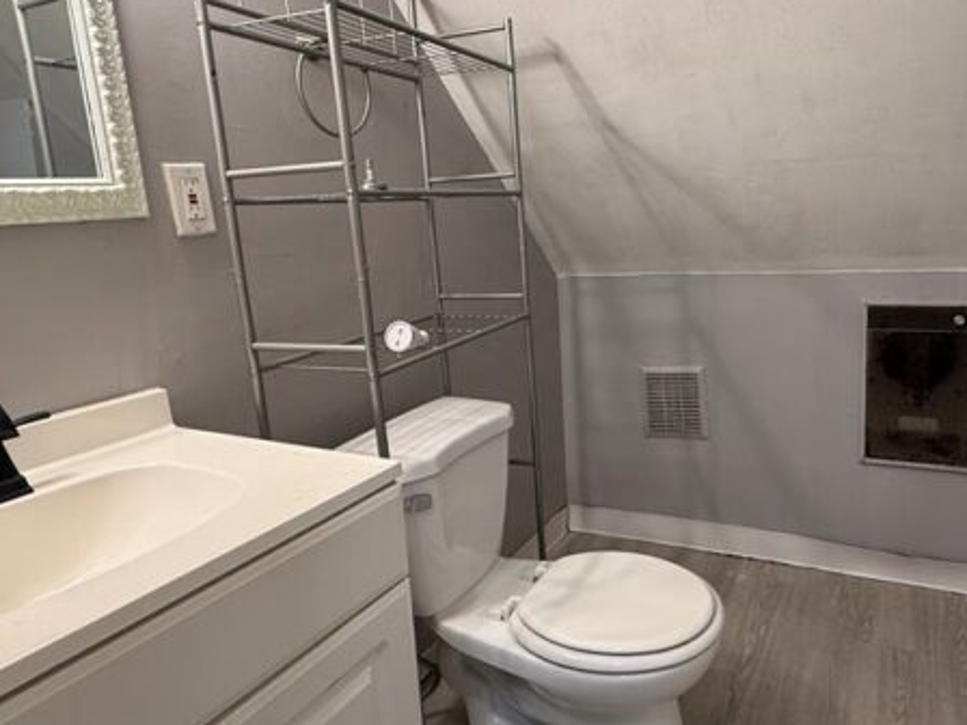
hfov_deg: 68.3
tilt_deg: -8.7
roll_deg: +2.8
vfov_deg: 54.8
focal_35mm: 25
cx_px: 604
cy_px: 324
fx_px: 698
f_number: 2.2
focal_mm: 2.22
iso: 200
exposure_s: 1/120
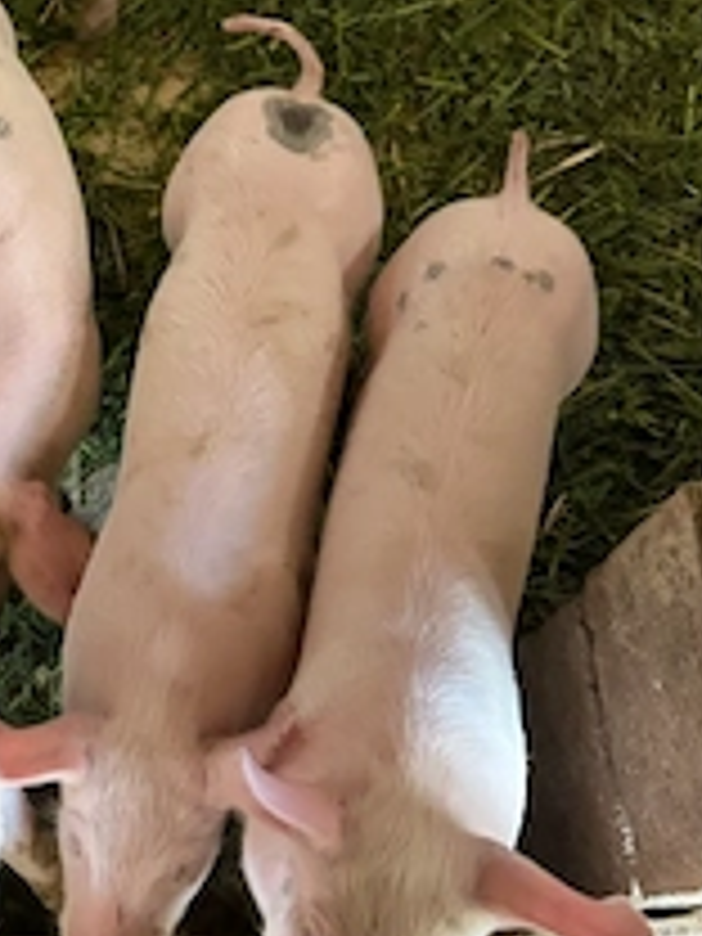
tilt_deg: -67.3
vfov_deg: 38.1
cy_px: 392
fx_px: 1352
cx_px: 72
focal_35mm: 50
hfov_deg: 28.0
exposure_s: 1/40
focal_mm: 5.96
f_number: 1.6
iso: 640
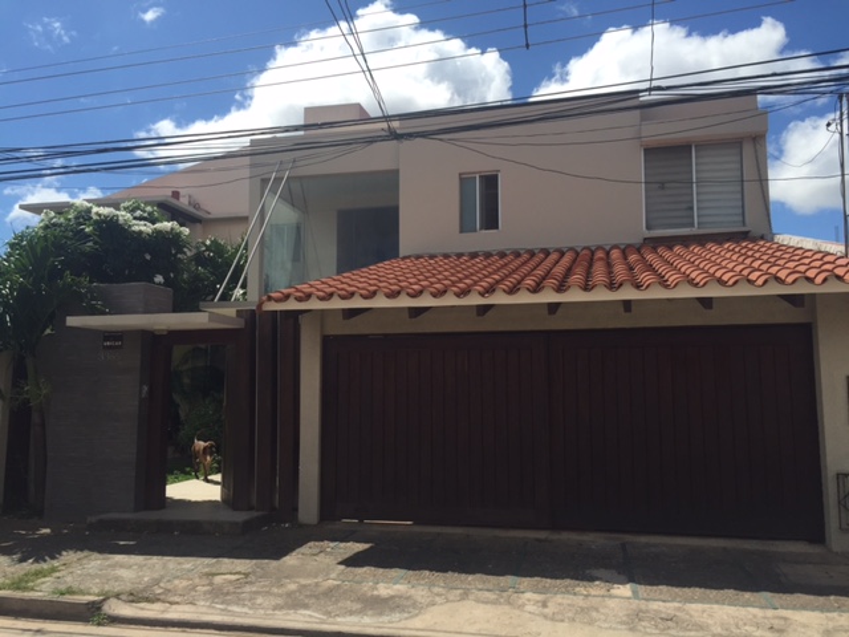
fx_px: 711
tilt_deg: +7.9
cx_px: 424
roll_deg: -1.1
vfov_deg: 48.2
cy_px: 318
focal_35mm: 29
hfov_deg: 61.7
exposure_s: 1/2475
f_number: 2.2
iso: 32
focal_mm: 4.15
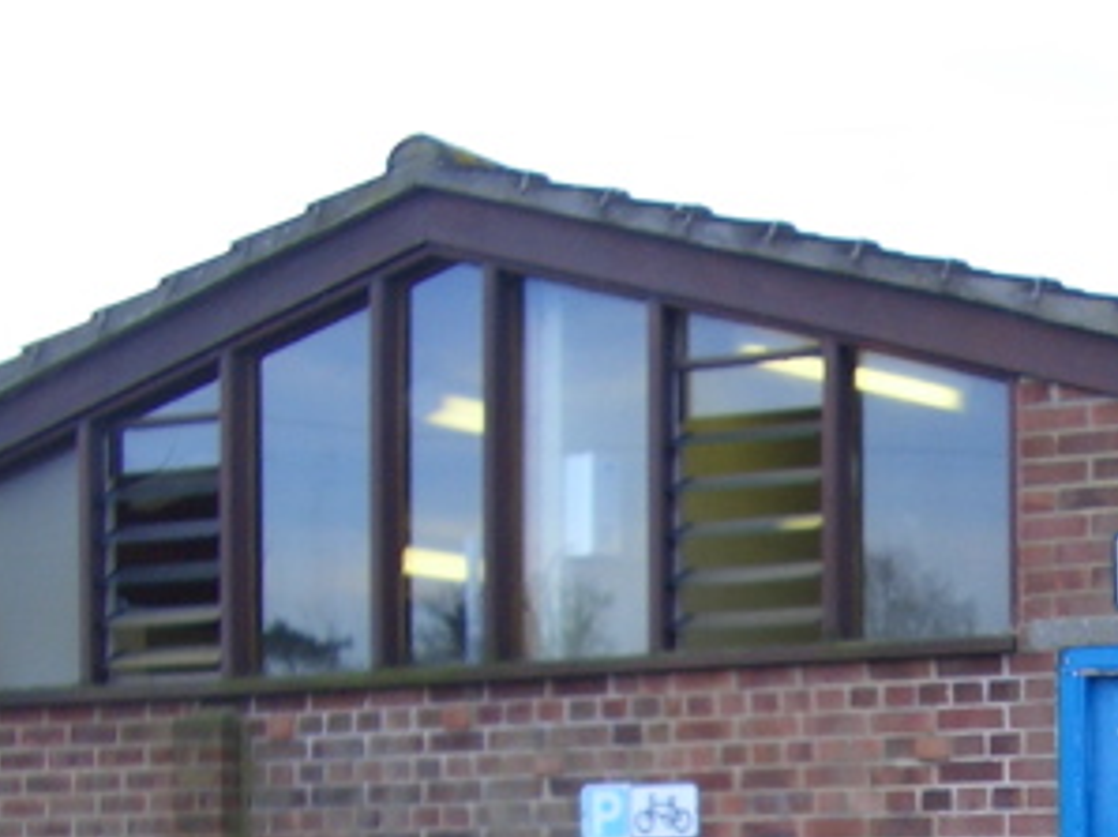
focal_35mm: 94
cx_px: 1354
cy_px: 1077
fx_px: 3033
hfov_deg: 19.6
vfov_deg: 15.0
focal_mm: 5.8
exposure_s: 1/160
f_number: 2.6
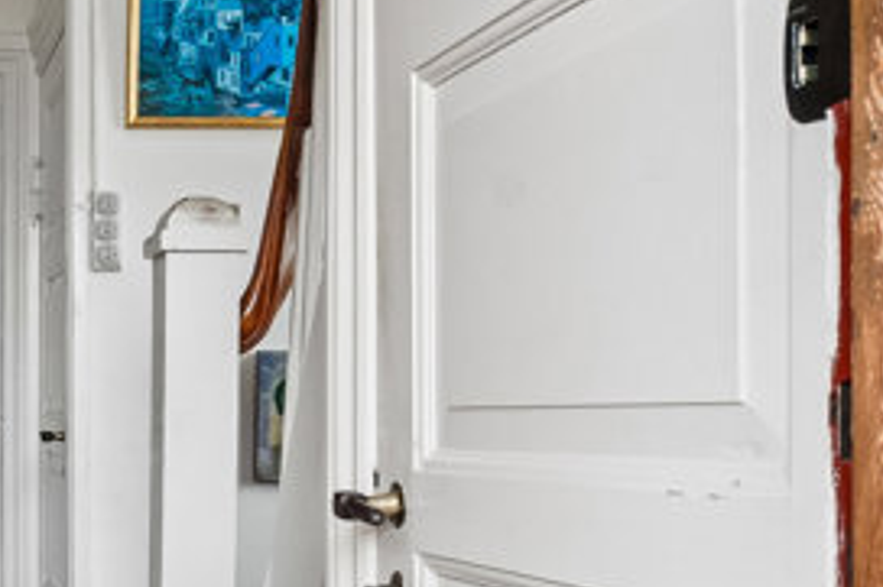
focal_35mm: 53
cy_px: 423
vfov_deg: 25.3
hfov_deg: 31.2
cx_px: -195
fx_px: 1299
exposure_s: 1/13
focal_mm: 12
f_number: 10
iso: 400
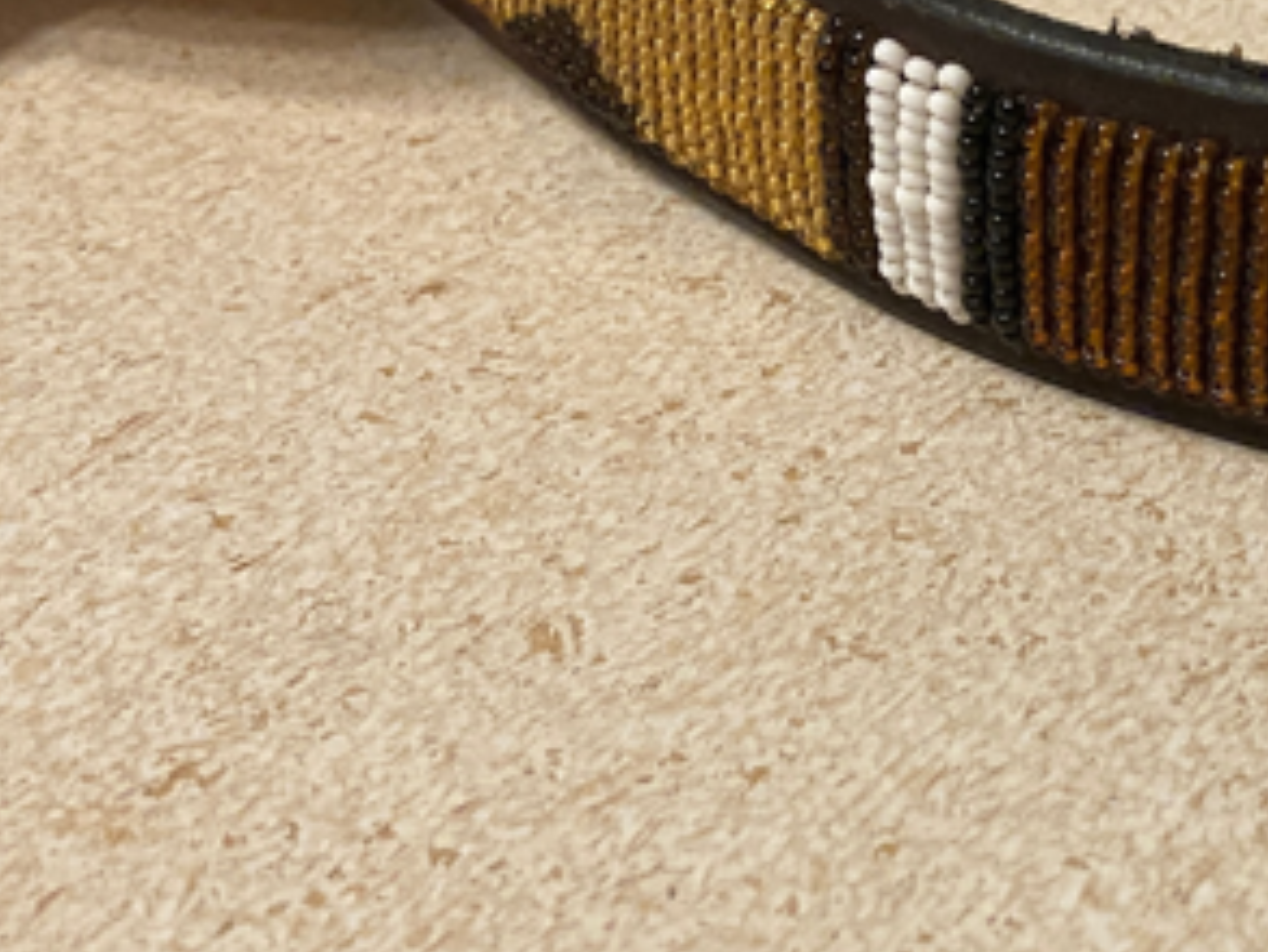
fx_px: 3152
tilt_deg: -32.5
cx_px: 1164
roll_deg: -2.3
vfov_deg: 17.2
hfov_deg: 22.2
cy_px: 370
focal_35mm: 86
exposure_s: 1/60
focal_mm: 3.99
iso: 160
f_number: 1.8
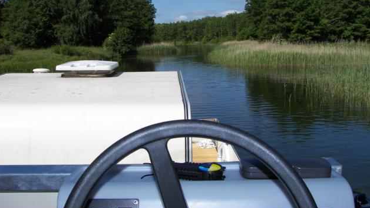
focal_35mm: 40
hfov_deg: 50.5
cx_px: 183
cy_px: 74
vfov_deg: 29.5
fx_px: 392
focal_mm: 6
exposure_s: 1/640
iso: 64
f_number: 5.6
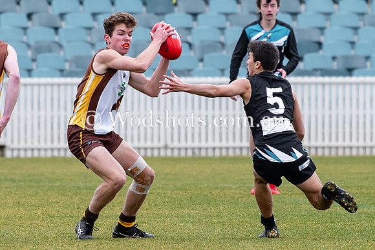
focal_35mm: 1163
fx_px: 12116
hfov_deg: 1.8
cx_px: 128
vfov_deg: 1.2
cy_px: 117
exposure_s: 1/1000
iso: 360
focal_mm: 200
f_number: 3.5
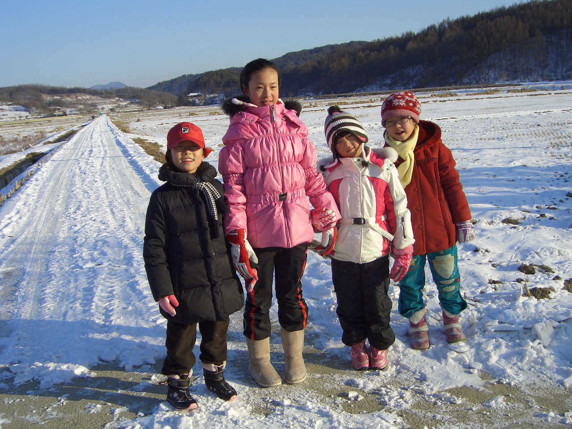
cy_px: 214
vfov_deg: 36.8
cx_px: 286
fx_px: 644
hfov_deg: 47.9
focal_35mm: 39
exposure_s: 1/400
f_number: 4.8
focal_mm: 8
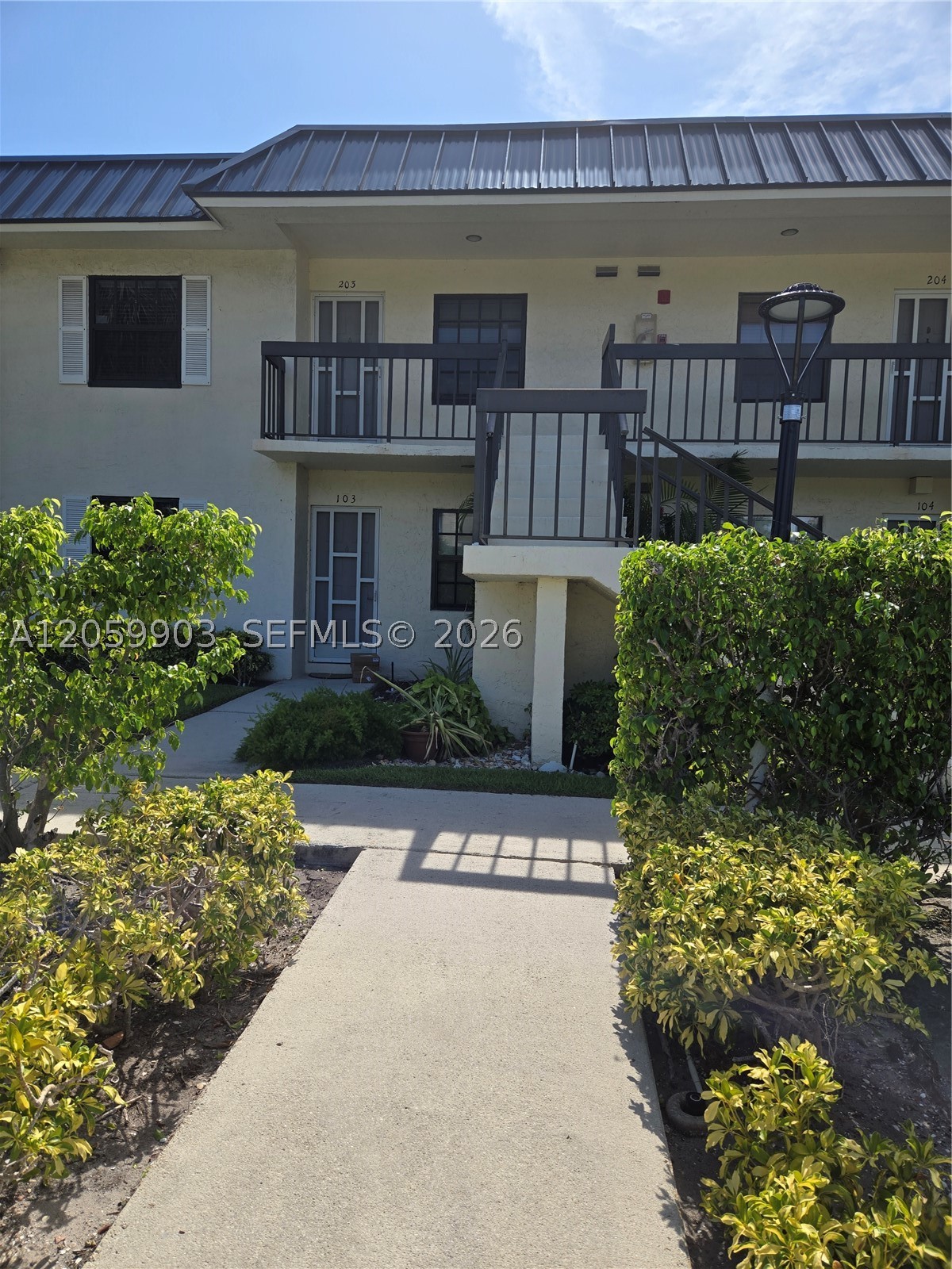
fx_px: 843
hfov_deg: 58.9
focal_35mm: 23
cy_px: 634
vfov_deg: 73.9
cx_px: 476
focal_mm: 5.4
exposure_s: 1/1677
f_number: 1.8
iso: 25
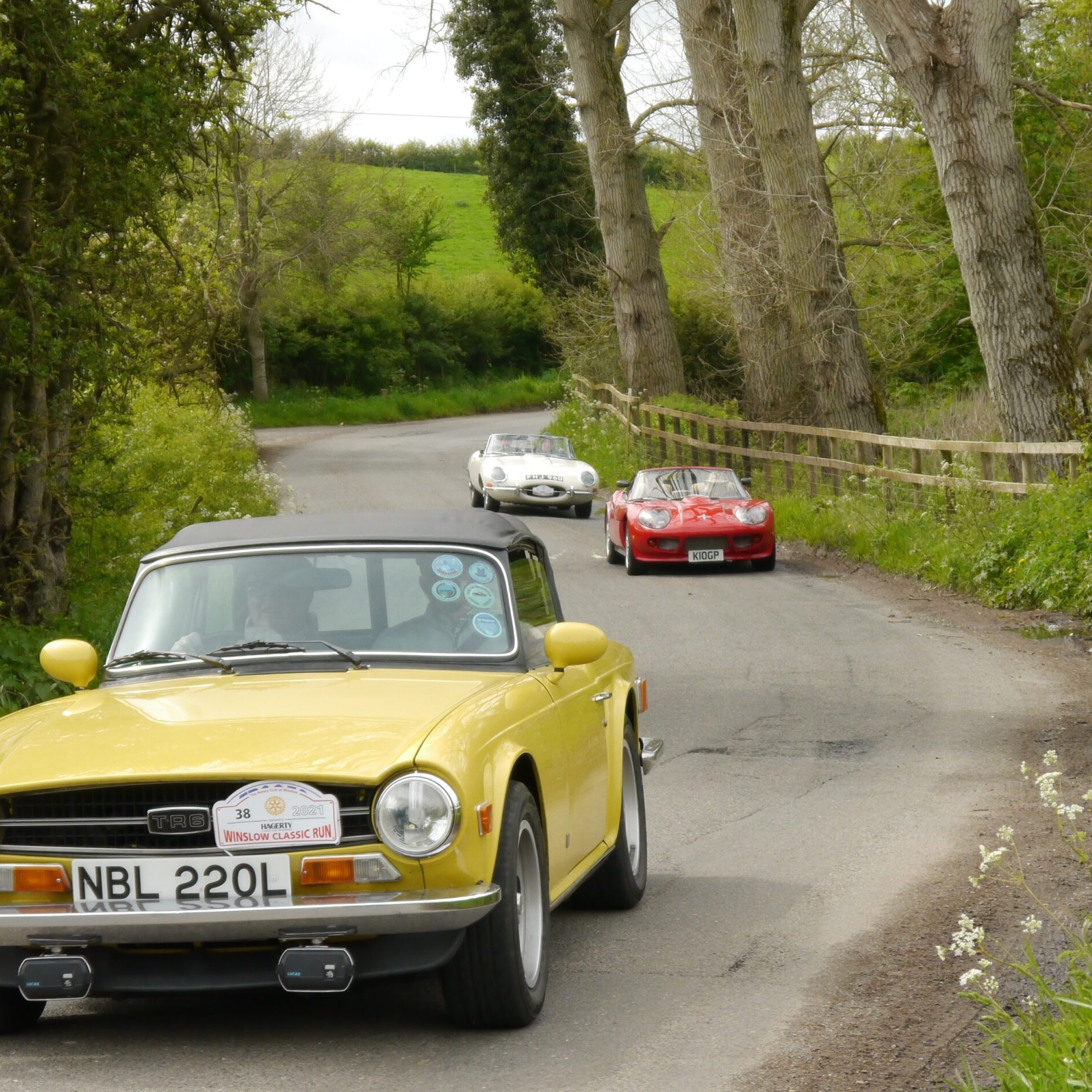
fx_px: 2891
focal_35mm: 81
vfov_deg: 21.4
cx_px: 554
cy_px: 544
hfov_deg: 21.4
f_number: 5.2
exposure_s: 1/800
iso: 400
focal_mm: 34
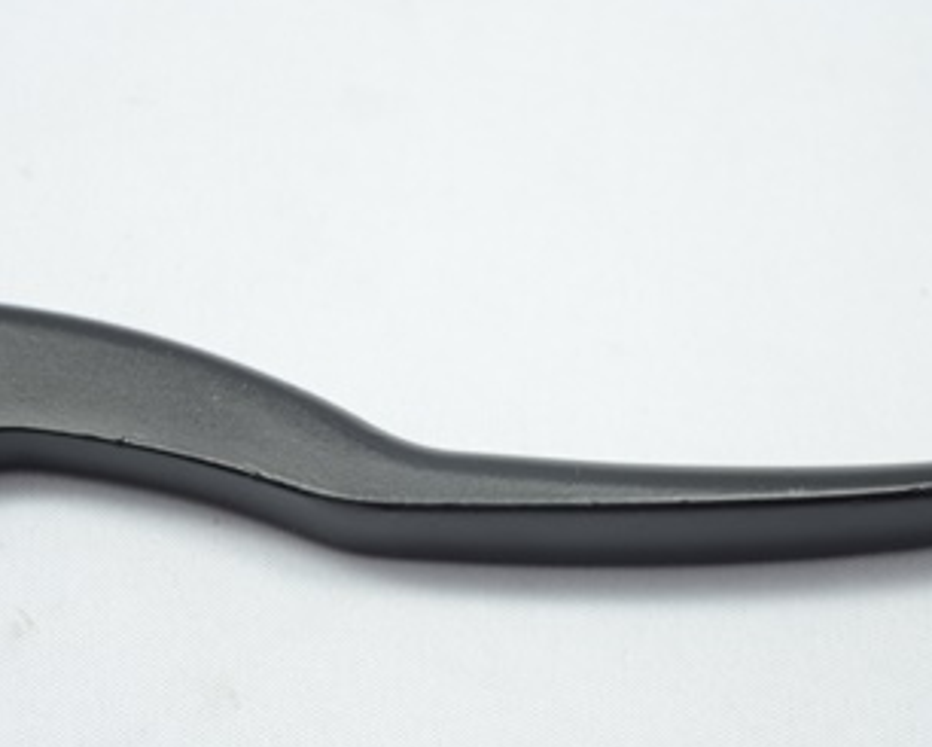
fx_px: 3973
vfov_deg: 10.7
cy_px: 381
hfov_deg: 13.4
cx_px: 521
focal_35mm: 144
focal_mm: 52
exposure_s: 1/40
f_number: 5.6
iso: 160
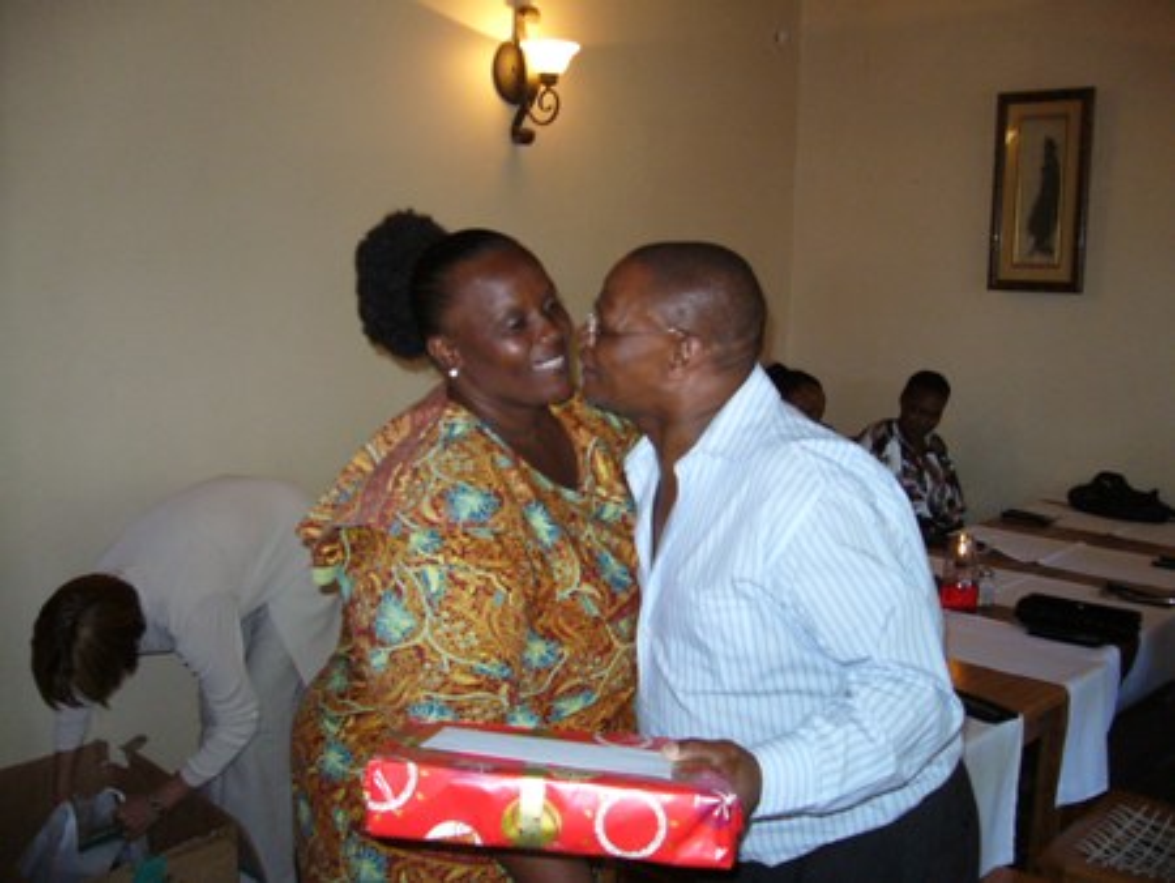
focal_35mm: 35
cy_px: 442
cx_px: 588
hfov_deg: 52.6
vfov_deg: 40.7
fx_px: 1189
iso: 200
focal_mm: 5.8
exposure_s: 1/60
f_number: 2.8
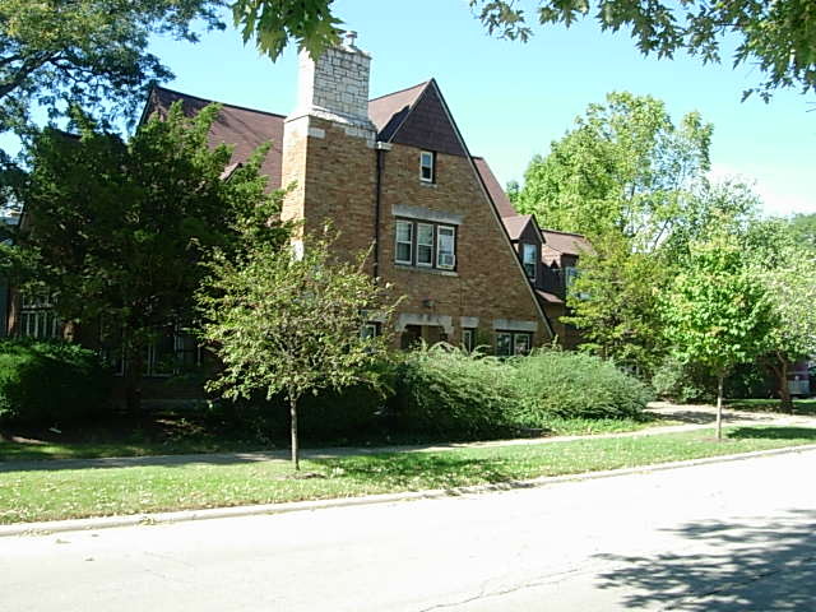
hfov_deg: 49.0
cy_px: 306
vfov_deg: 37.7
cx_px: 408
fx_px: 896
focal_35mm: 38
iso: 79
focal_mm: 7.8
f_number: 4.8
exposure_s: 1/197
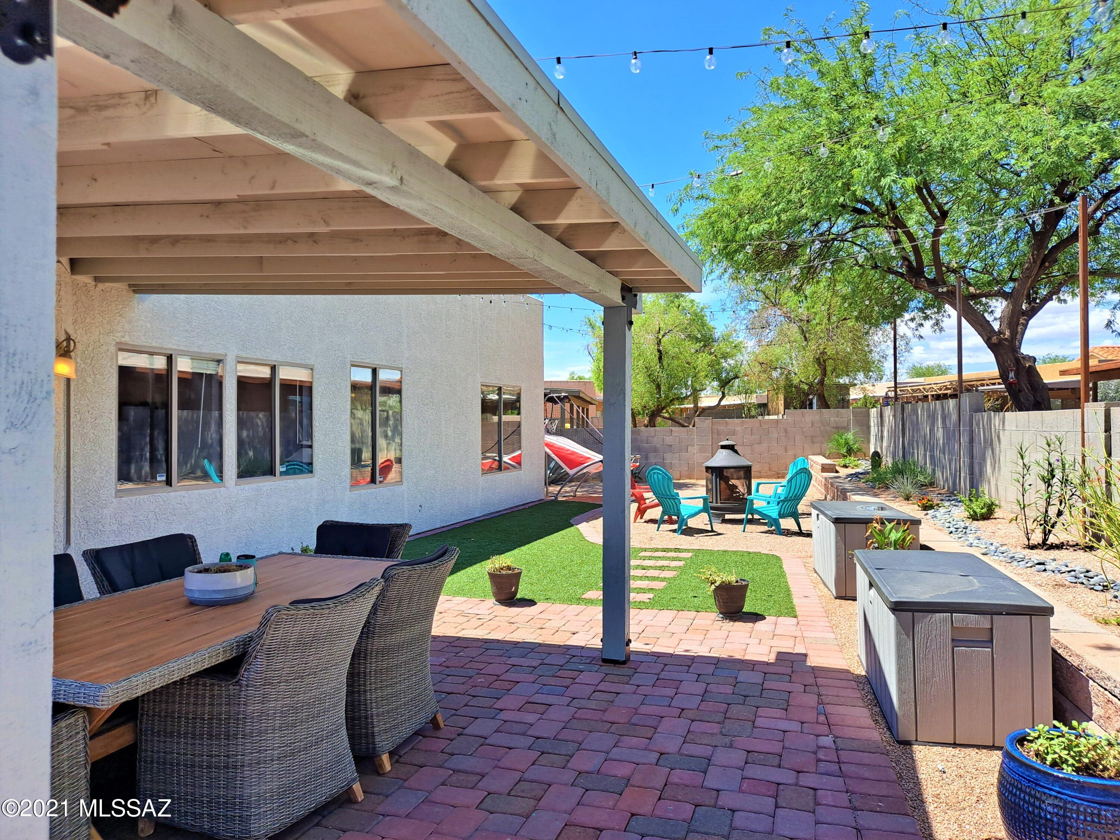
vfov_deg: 54.9
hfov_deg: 69.4
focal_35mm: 25
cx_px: 560
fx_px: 809
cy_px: 420
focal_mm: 4.6
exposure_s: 1/679
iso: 32
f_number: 2
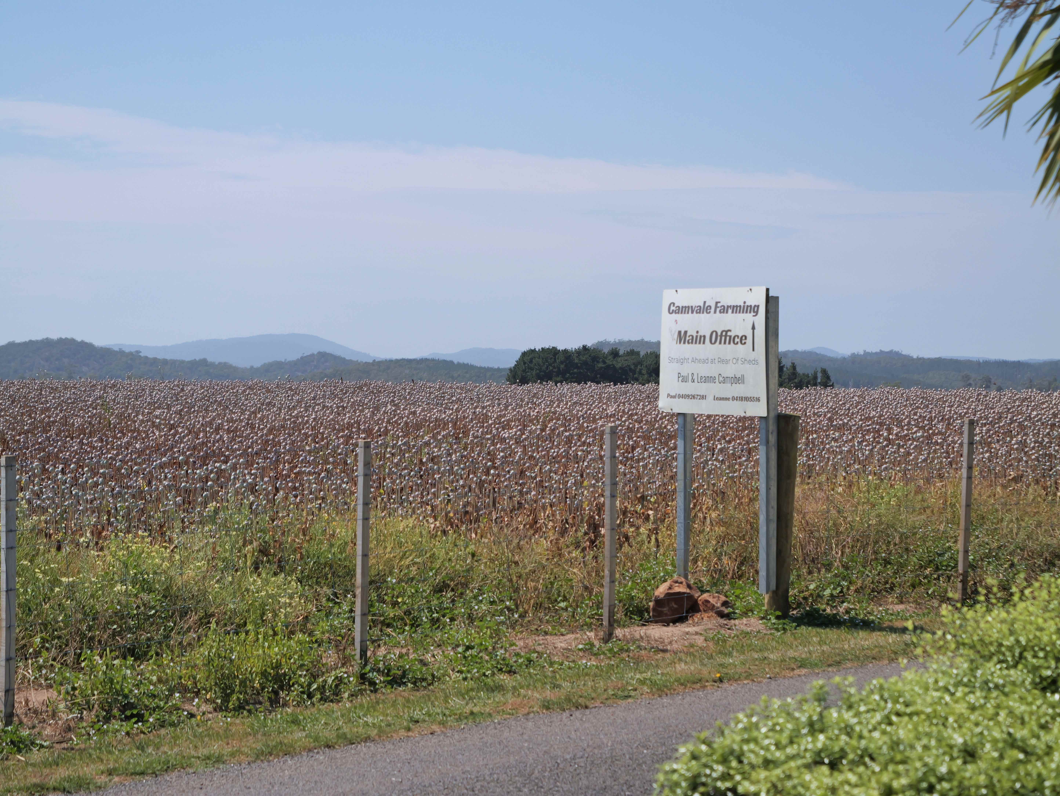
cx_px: 530
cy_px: 398
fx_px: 2328
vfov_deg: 19.4
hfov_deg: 25.7
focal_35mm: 76
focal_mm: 38
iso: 100
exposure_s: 1/2000
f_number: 3.9
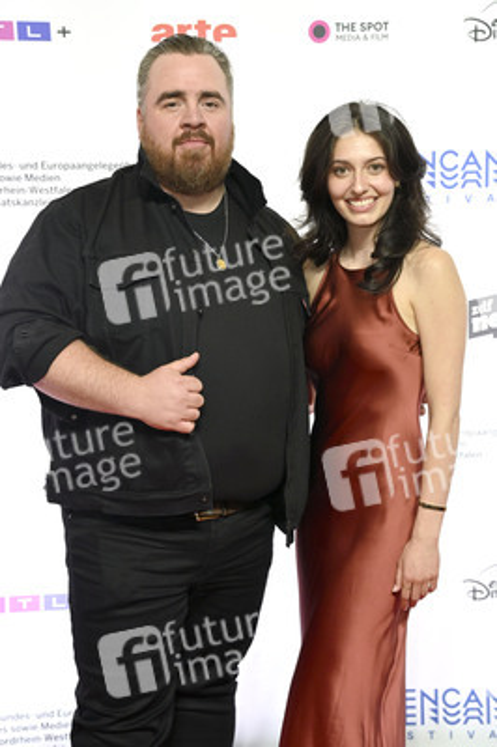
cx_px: 248
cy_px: 374
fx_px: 1245
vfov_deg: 33.4
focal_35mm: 60
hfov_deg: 22.6
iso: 1600
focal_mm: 60
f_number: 4
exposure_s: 1/320
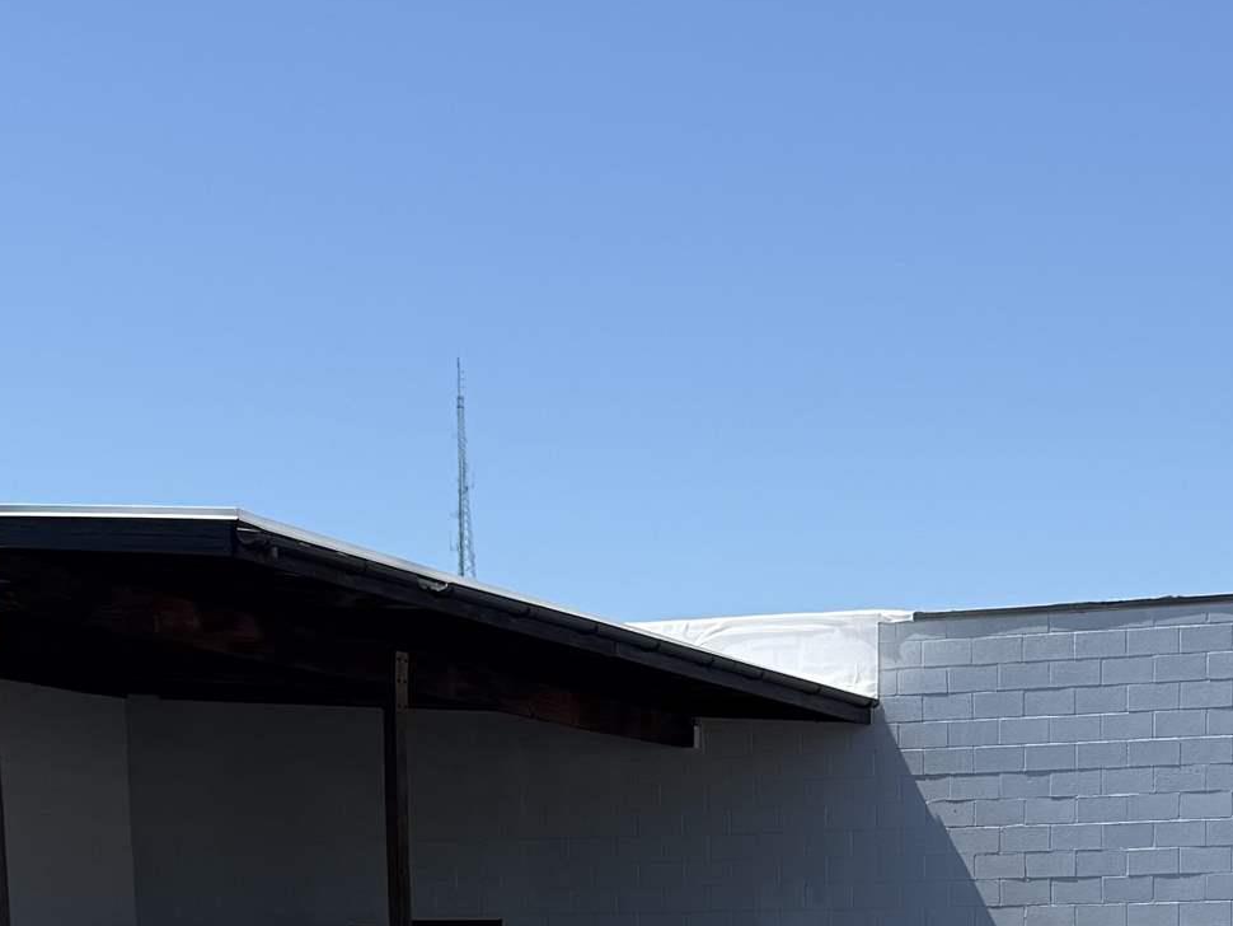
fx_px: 2708
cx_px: 925
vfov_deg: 17.8
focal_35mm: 76
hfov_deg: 25.3
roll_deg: +0.5
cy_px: 1283
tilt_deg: -5.0
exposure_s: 1/4405
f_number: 1.78
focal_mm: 6.76
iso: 80
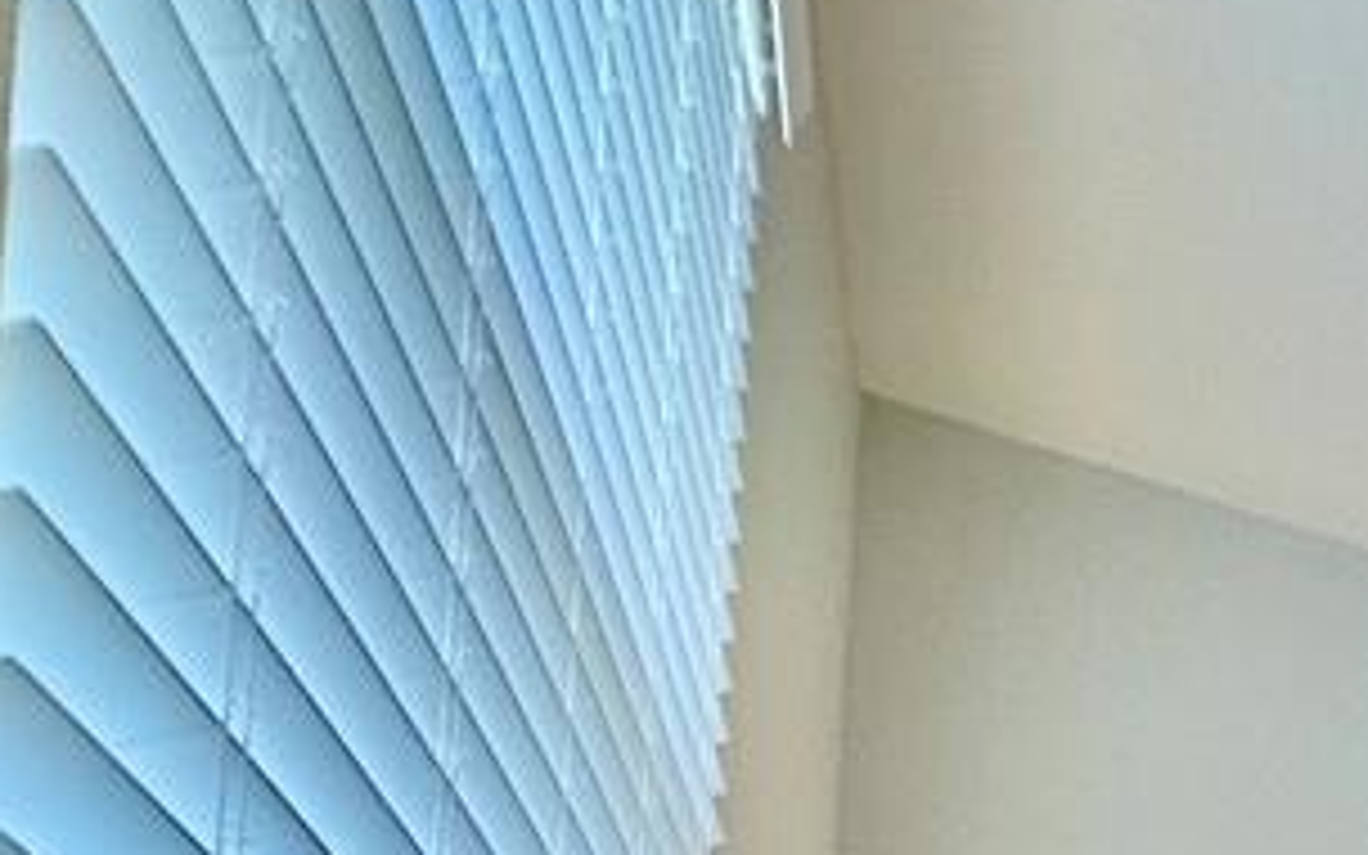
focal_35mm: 50
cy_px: 1588
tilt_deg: +2.8
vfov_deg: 19.0
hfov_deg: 27.2
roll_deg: -0.9
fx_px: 1864
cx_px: 2084
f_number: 2.2
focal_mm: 2.22
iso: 125
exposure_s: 1/120
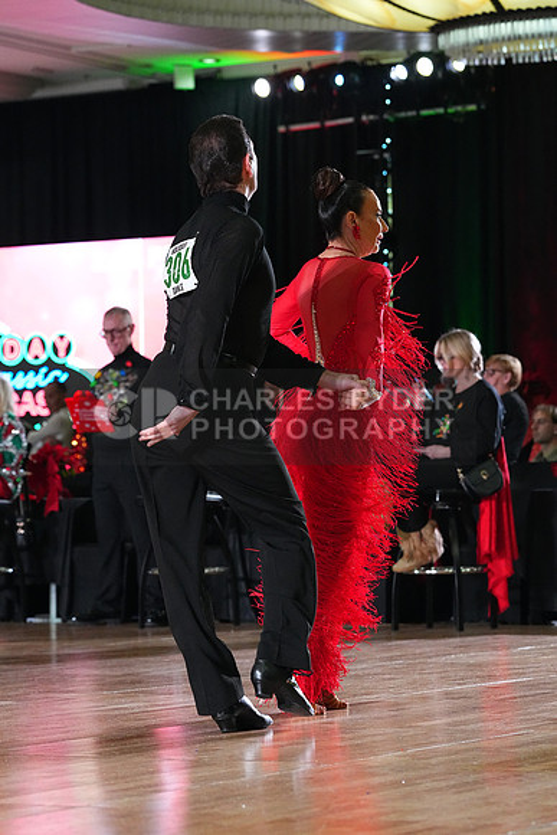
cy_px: 418
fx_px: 2876
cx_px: 278
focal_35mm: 124
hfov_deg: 11.1
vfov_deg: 16.5
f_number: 5
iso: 8000
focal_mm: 124
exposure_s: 1/400
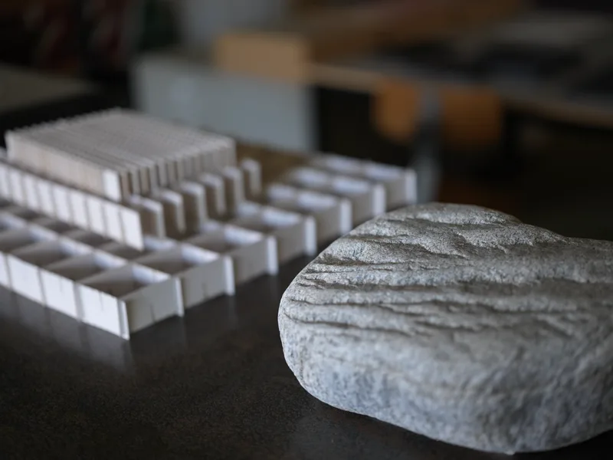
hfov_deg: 43.9
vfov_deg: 33.6
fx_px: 761
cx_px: 306
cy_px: 230
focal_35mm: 43
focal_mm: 55
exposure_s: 1/90
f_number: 2.5
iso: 400
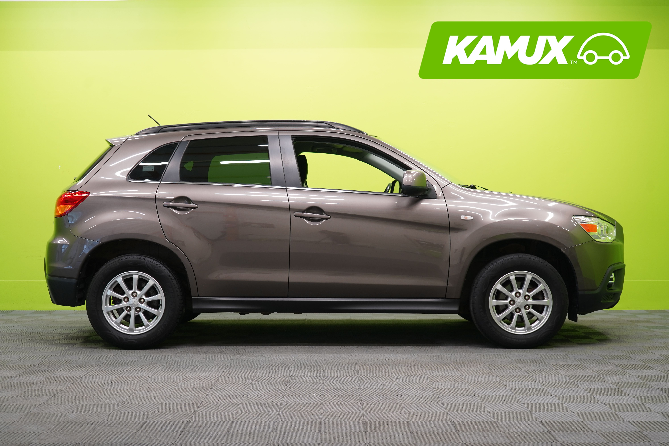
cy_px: 223
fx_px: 911
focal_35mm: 49
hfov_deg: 40.3
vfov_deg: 27.5
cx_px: 334
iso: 400
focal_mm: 49
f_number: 5
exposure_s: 1/25
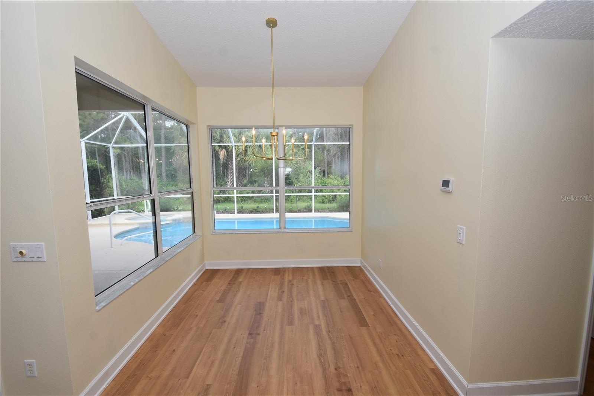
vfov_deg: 77.3
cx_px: 297
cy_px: 198
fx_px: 247
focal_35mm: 15
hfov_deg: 100.4
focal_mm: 10
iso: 200
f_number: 5
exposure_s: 1/100
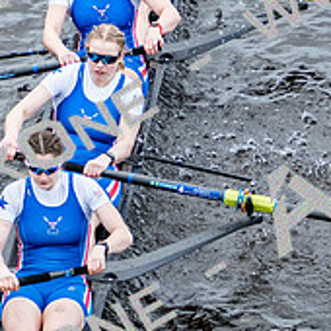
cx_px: 101
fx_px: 7075
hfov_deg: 2.7
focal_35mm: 654
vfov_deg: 2.7
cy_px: 73
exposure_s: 1/1250
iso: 1600
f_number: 5.6
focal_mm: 225
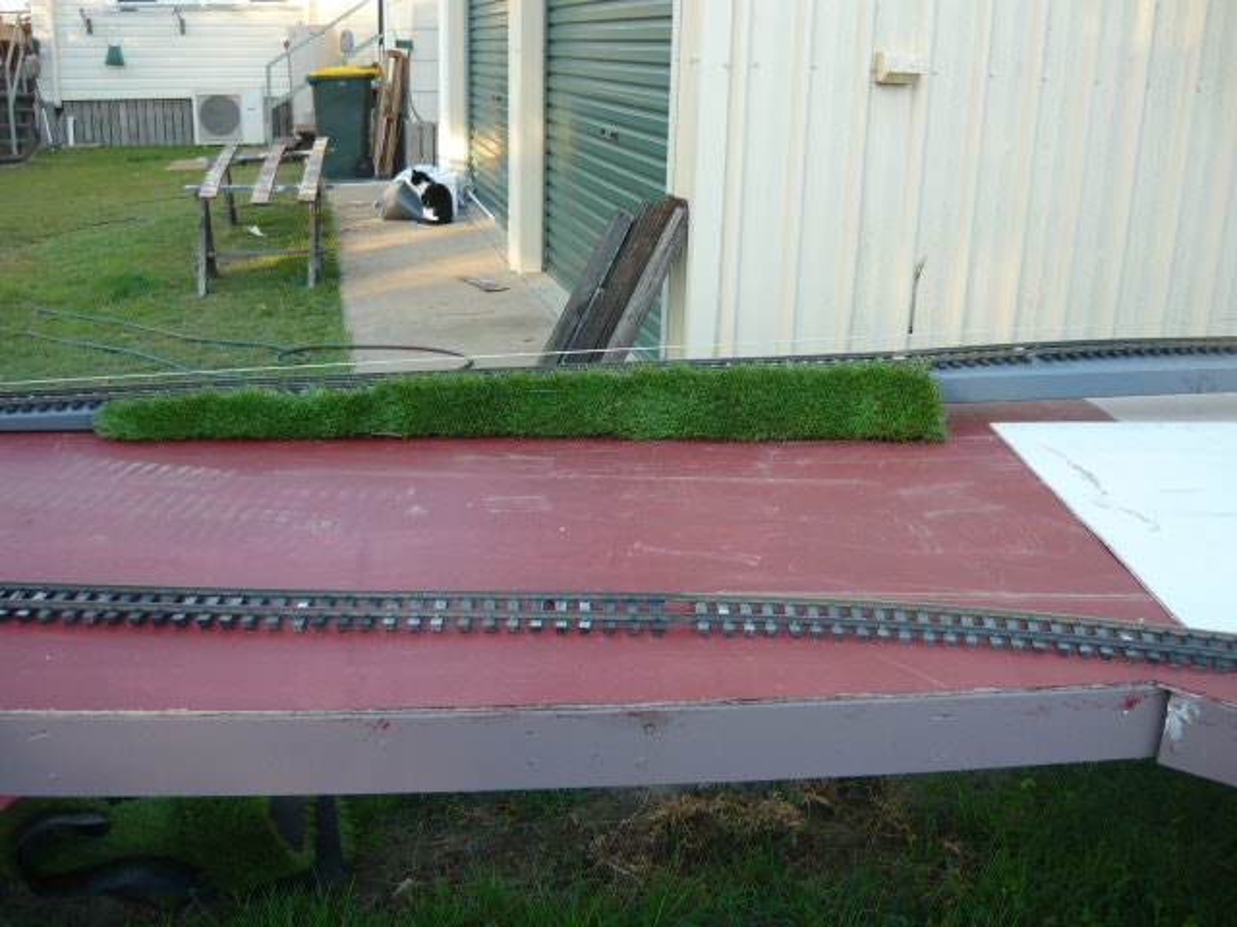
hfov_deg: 55.4
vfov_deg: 42.9
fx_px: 1179
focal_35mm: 33
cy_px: 464
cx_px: 618
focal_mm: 5.5
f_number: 2.8
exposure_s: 1/80
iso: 100
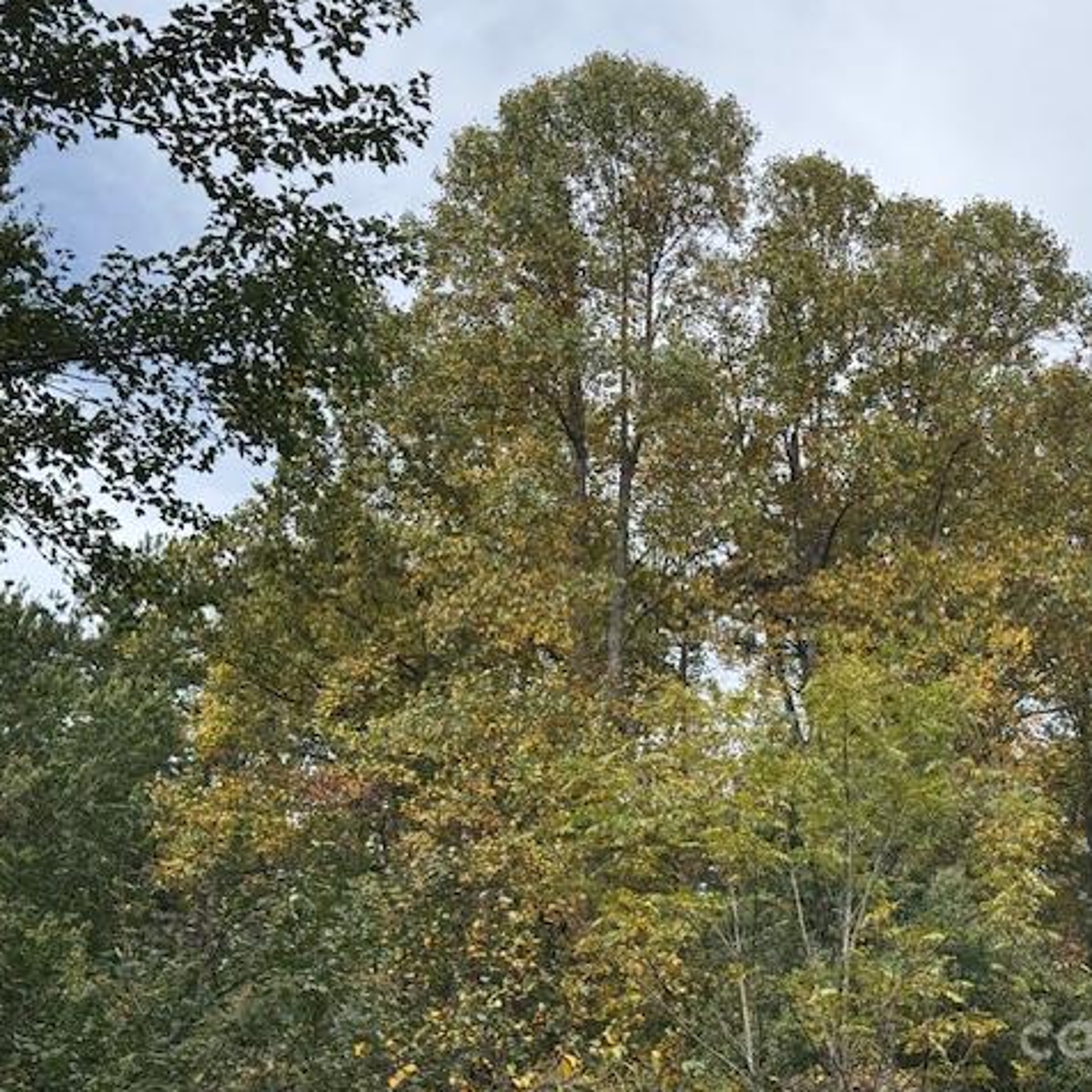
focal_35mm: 57
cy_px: 544
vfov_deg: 30.0
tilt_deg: +25.5
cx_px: 718
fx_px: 2034
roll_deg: -0.9
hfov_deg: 29.9
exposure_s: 1/2331
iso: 64
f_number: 1.78
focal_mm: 6.76
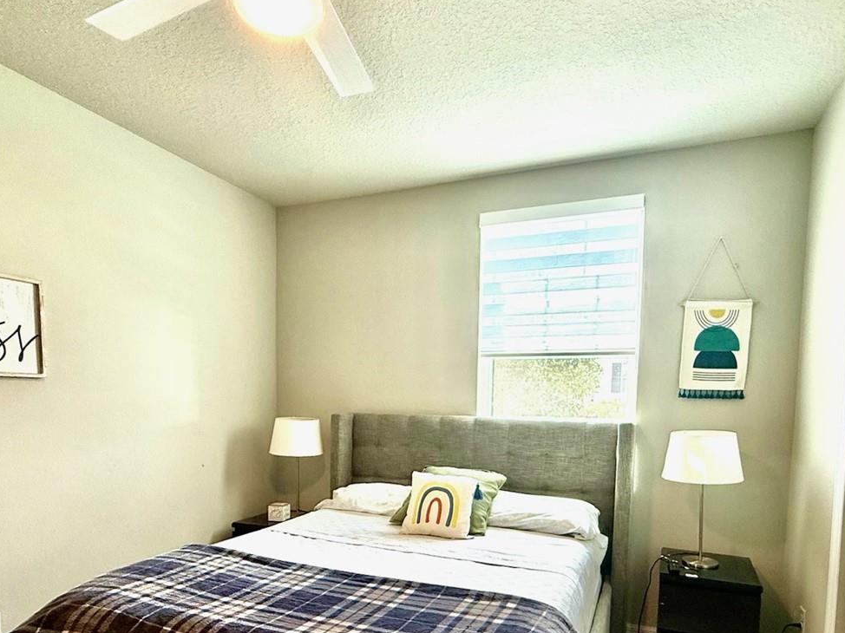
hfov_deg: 73.9
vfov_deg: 57.0
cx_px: 427
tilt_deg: -3.8
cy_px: 443
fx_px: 561
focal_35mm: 23
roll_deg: -0.8
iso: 125
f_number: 2.2
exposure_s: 1/120
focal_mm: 2.22
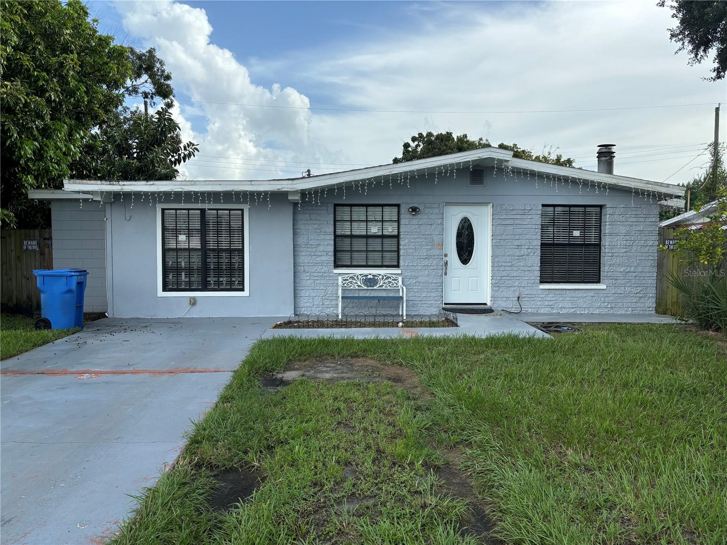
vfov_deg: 53.1
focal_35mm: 26
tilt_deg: -3.2
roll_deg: +0.1
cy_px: 272
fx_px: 546
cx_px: 364
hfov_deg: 67.3
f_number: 1.6
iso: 50
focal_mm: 5.96
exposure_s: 1/2451
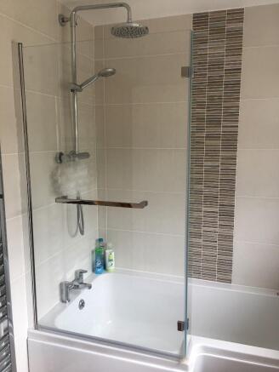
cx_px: 140
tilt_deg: -8.8
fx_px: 311
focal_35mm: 29
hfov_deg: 48.2
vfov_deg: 61.6
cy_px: 186
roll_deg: +0.3
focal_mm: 4.15
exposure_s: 1/17
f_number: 2.2
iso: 32
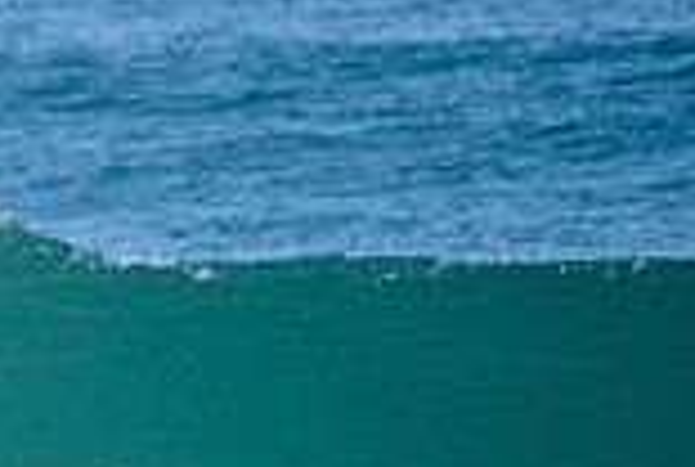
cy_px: 388
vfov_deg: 0.7
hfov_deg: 1.1
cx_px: -578
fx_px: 36132
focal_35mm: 1868
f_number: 5.6
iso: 200
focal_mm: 500
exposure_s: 1/1600
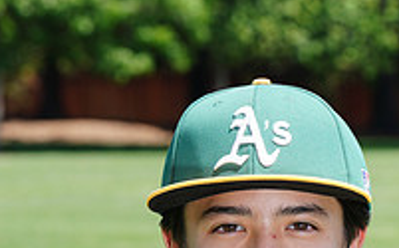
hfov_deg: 5.2
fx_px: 4387
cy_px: 417
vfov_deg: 3.2
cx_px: 269
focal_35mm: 404
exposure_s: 1/200
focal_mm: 137
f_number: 10
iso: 200
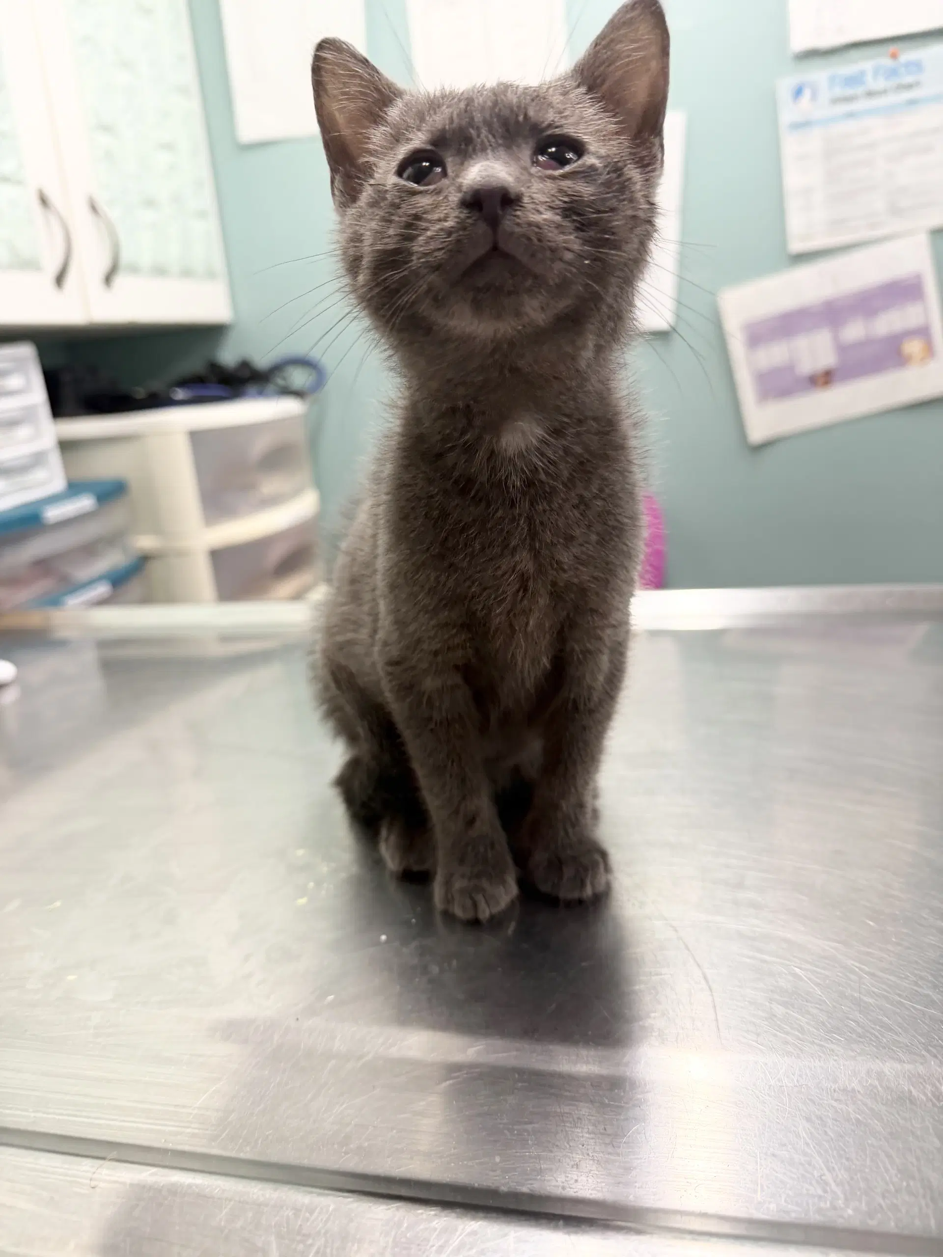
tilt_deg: -16.8
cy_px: 628
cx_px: 472
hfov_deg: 56.8
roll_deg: +3.9
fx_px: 872
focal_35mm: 24
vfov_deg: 71.6
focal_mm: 6.76
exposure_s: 1/120
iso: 125
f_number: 1.78
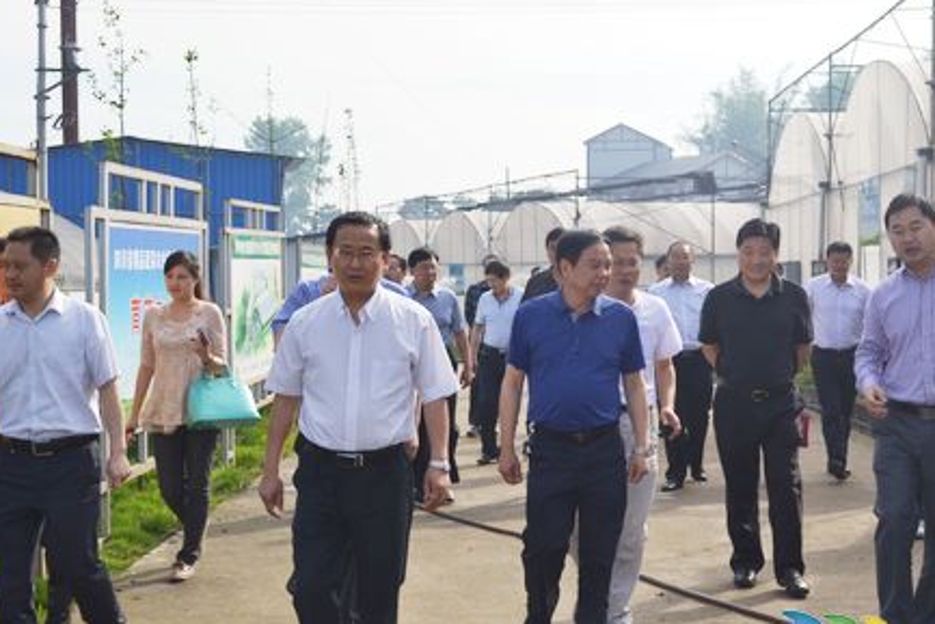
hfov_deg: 33.1
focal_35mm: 61
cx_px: 514
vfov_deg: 22.4
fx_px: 1574
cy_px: 347
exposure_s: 1/200
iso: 100
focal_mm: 35
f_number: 10
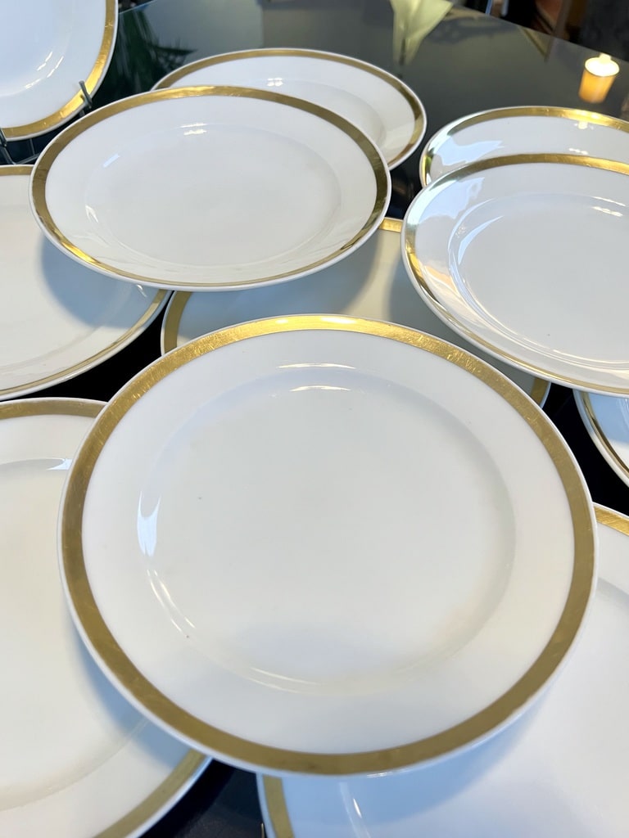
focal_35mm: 26
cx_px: 314
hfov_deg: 53.1
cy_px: 419
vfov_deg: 67.3
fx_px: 630
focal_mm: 5.7
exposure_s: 1/50
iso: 80
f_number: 1.5
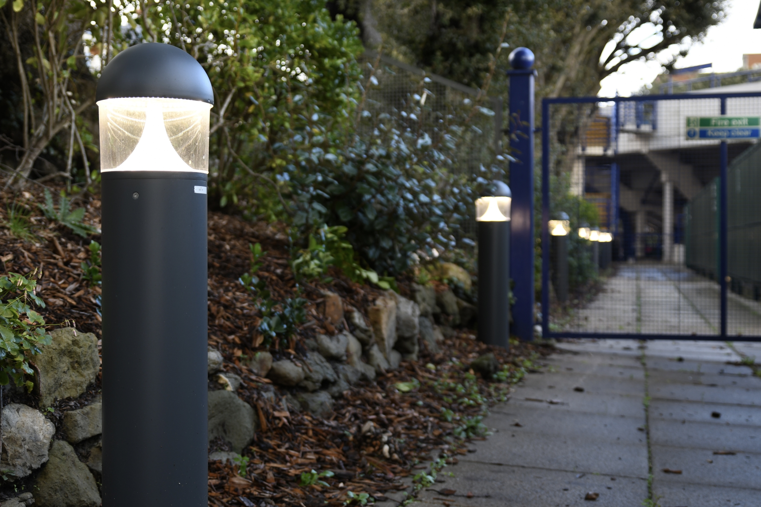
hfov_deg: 38.9
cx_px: 380
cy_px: 254
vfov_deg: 26.5
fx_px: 1078
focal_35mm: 51
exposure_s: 1/125
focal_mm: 34
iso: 160
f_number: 3.5
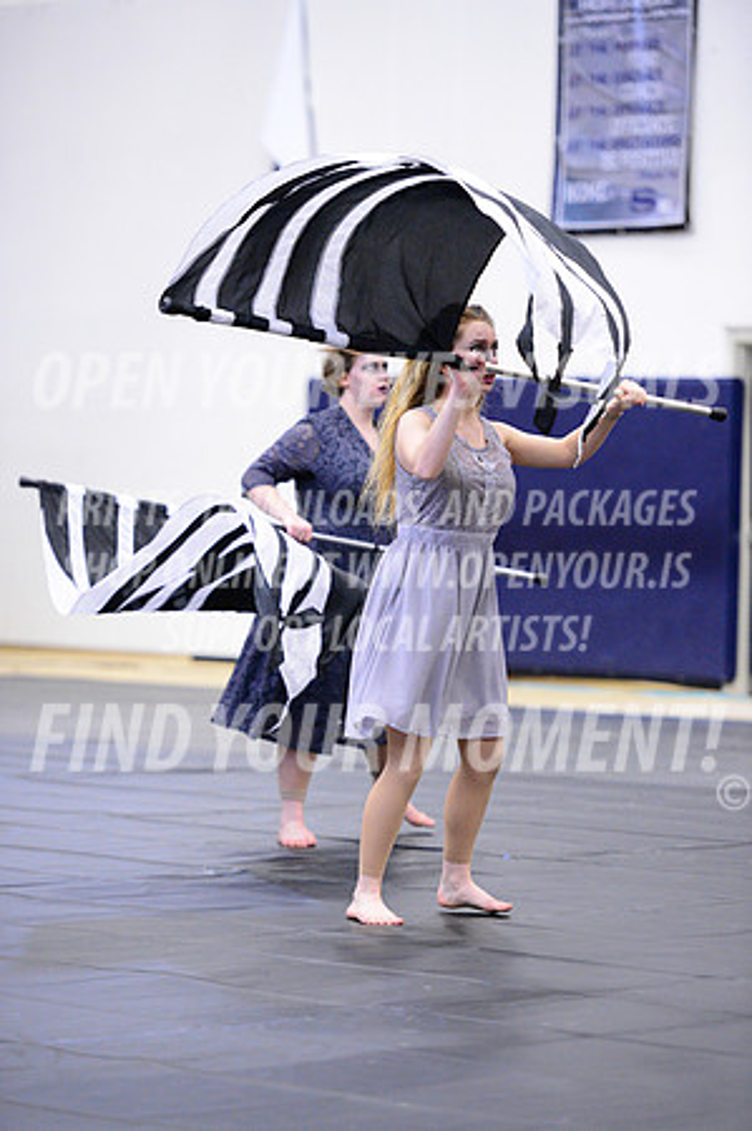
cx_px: 376
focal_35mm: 145
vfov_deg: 14.2
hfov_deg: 9.4
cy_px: 566
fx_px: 4554
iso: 8000
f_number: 2.8
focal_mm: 145
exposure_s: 1/320
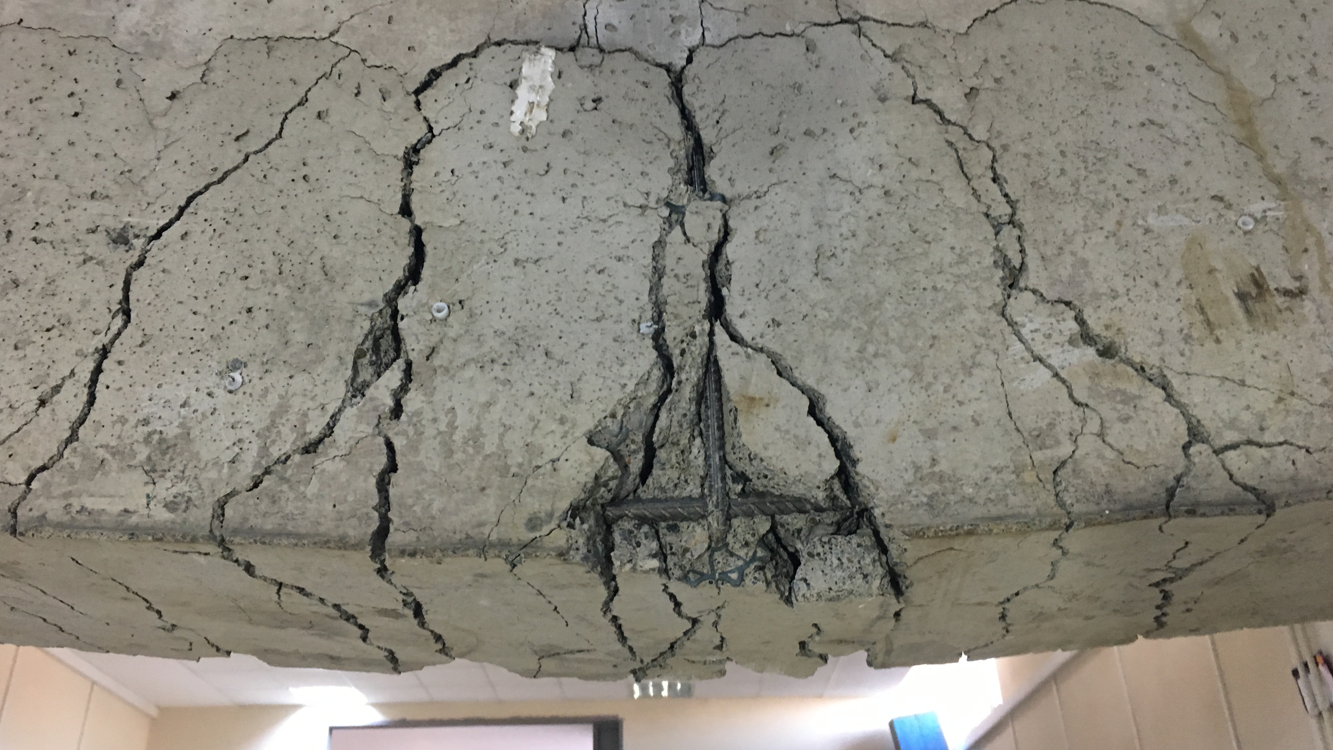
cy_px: 390
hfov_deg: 61.0
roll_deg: +0.7
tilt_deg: +31.4
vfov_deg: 36.7
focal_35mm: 32
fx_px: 1131
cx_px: 661
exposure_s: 1/33
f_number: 2.2
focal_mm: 4.15
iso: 160
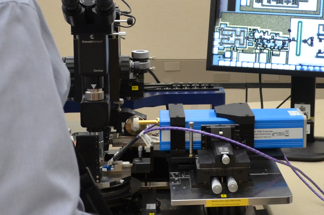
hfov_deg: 23.5
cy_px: 44
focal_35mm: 85
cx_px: 276
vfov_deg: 15.9
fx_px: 764
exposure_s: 1/60
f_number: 4
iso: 800
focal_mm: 18
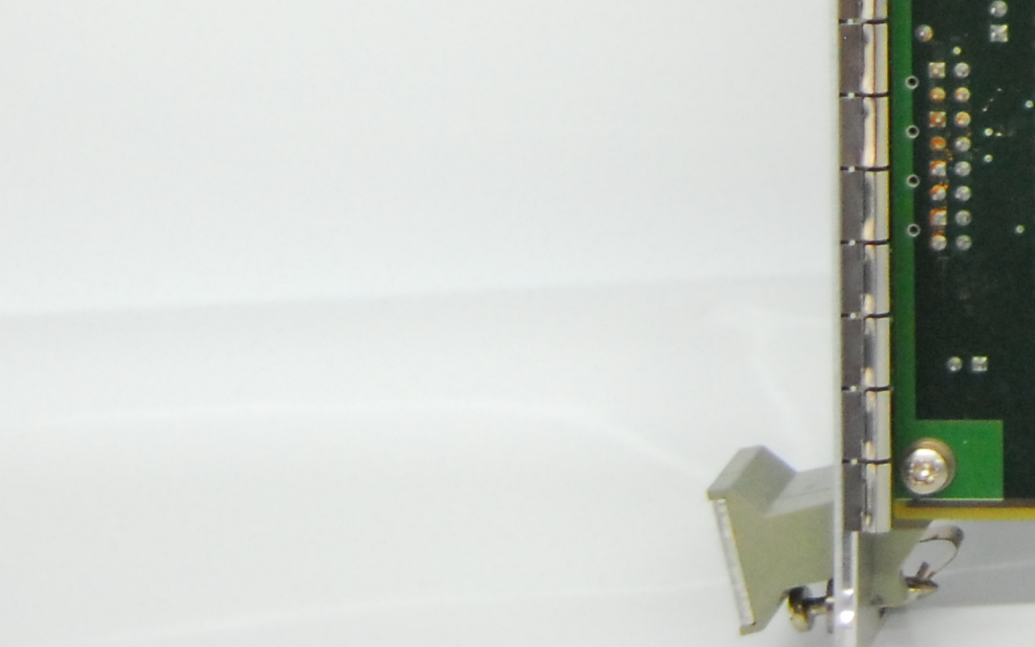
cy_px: -642
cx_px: 1906
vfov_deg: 6.3
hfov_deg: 9.8
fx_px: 5725
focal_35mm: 203
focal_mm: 35
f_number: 3.2
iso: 800
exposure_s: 1/125
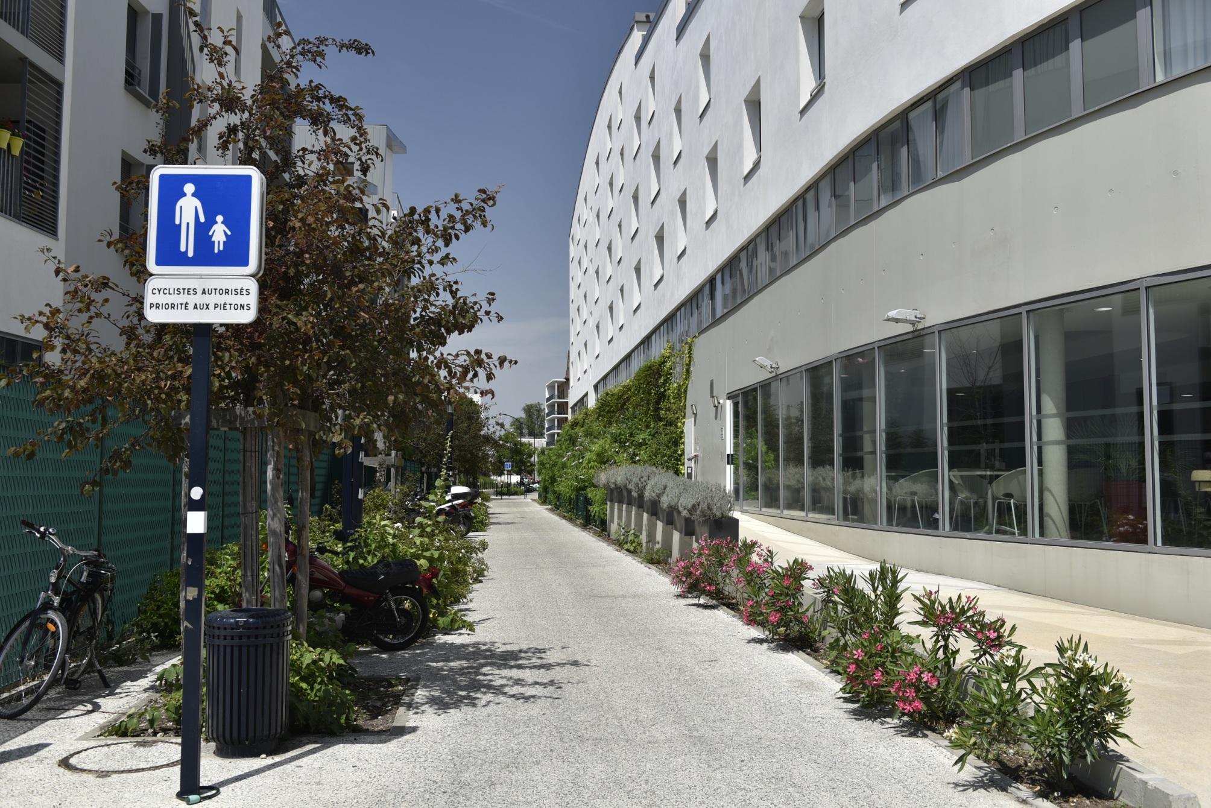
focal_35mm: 32
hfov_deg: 58.7
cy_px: 404
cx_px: 606
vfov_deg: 41.1
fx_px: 1077
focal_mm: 32
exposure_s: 1/200
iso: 100
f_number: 7.1
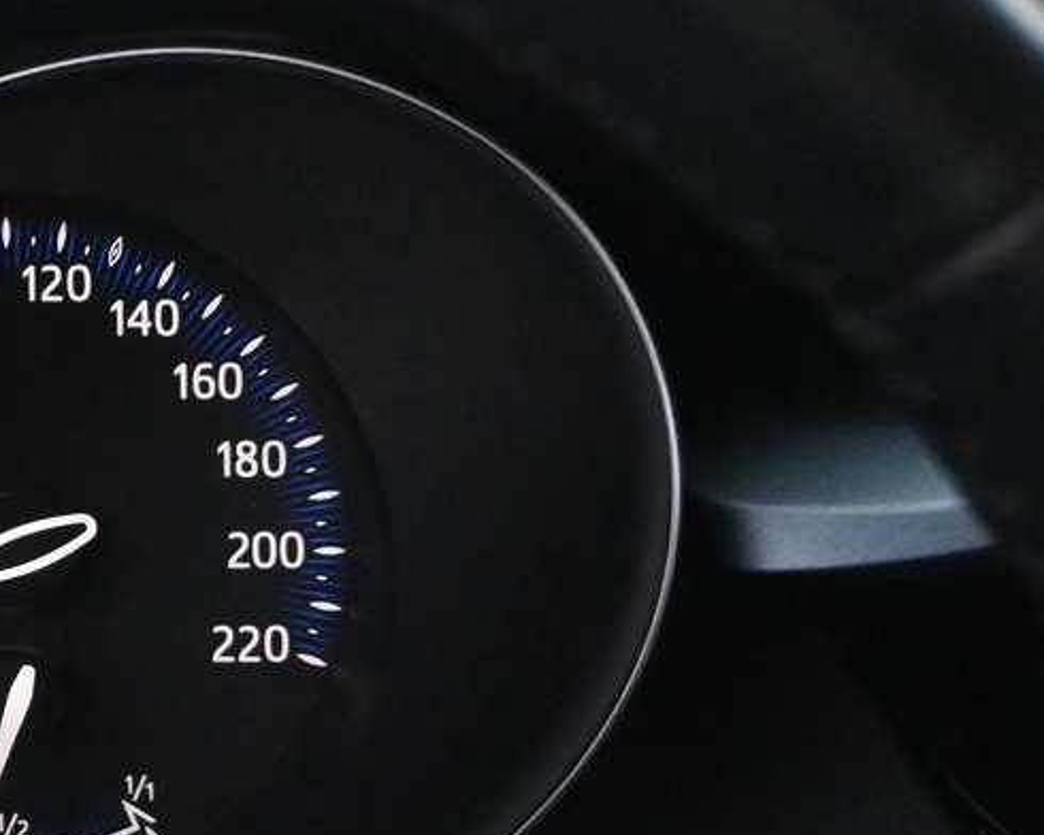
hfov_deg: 14.6
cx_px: -609
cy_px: 601
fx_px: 3739
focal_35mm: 121
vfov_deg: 12.7
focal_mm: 26
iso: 6400
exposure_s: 1/50
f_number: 4.5
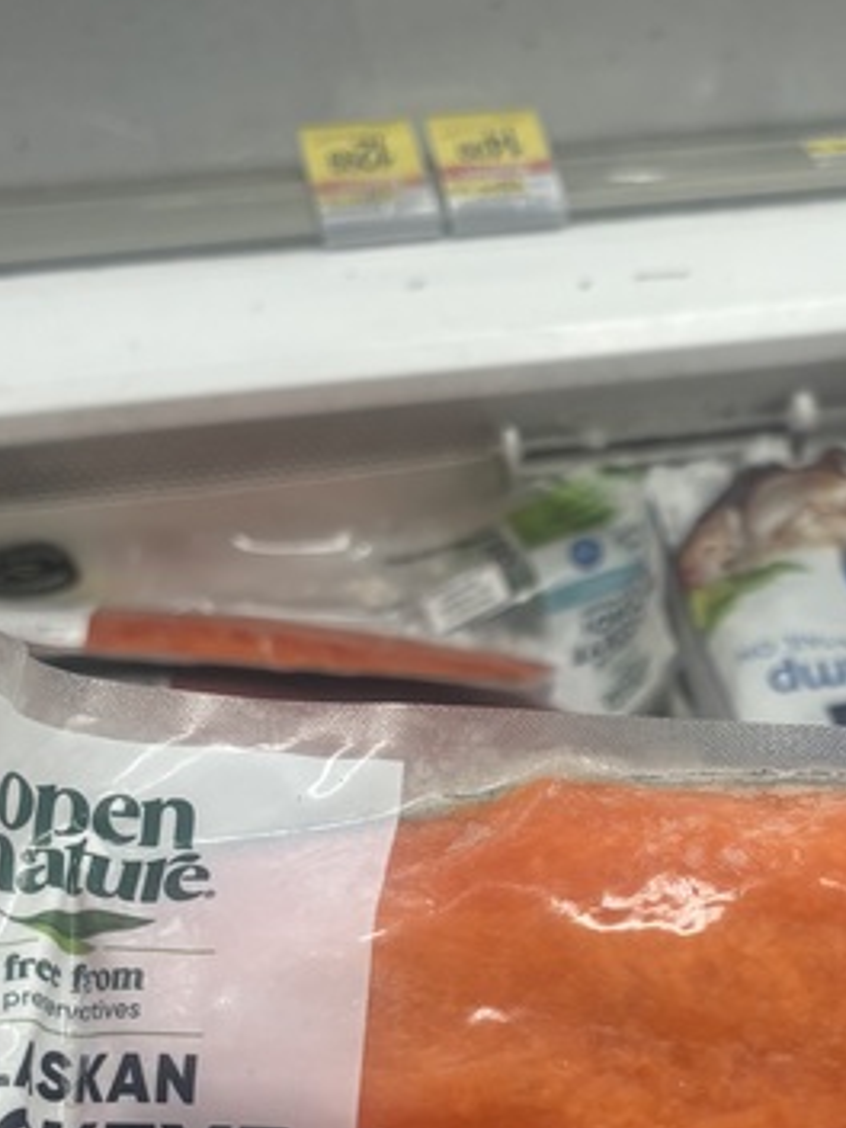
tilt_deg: -44.9
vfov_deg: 27.8
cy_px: 961
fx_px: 2216
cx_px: 683
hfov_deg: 21.3
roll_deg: -3.6
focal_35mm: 68
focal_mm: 5.96
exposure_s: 1/120
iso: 32
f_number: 1.6
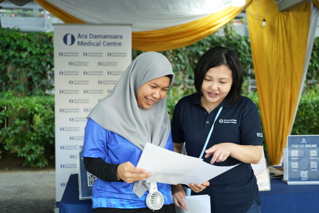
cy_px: 107
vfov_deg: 31.9
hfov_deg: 46.4
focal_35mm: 42
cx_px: 158
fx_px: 372
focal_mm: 40
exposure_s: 1/200
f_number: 2.8
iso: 640
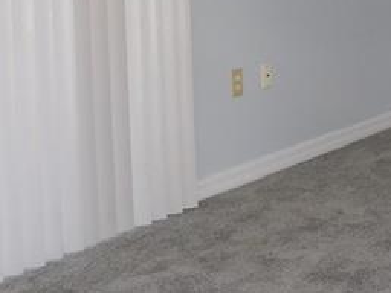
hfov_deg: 19.1
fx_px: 1039
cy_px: -20
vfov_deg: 15.7
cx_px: 561
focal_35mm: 92
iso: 125
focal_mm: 4
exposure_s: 1/50
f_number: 3
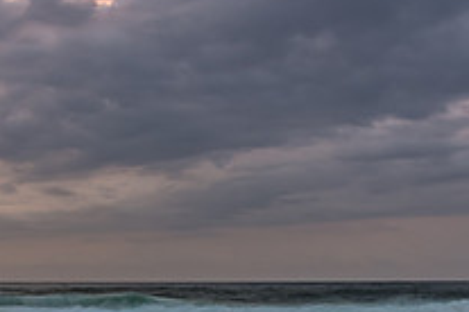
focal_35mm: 90
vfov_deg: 14.7
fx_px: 1172
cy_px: 367
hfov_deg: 22.5
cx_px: 165
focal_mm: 32
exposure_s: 1/1.25
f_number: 8
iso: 31
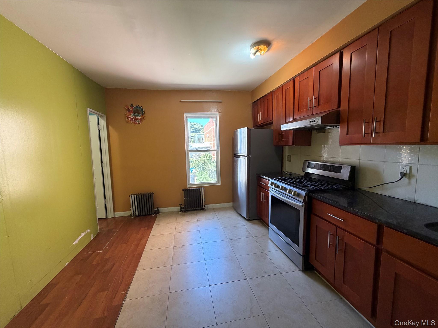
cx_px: 219
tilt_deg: -6.2
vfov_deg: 85.7
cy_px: 164
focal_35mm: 14
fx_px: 177
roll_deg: +1.3
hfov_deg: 102.1
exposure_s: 1/60
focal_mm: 2.22
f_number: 2.2
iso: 200
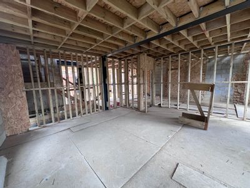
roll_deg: +1.2
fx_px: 94
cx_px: 125
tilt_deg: -8.7
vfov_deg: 89.9
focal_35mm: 13
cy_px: 94
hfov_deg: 106.2
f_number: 1.8
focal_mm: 1.57
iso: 250
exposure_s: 1/97
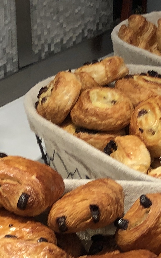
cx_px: 40
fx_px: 955
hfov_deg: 9.6
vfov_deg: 15.4
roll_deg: +1.9
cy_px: 157
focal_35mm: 136
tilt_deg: -28.5
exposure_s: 1/50
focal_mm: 3.99
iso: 32
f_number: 1.8
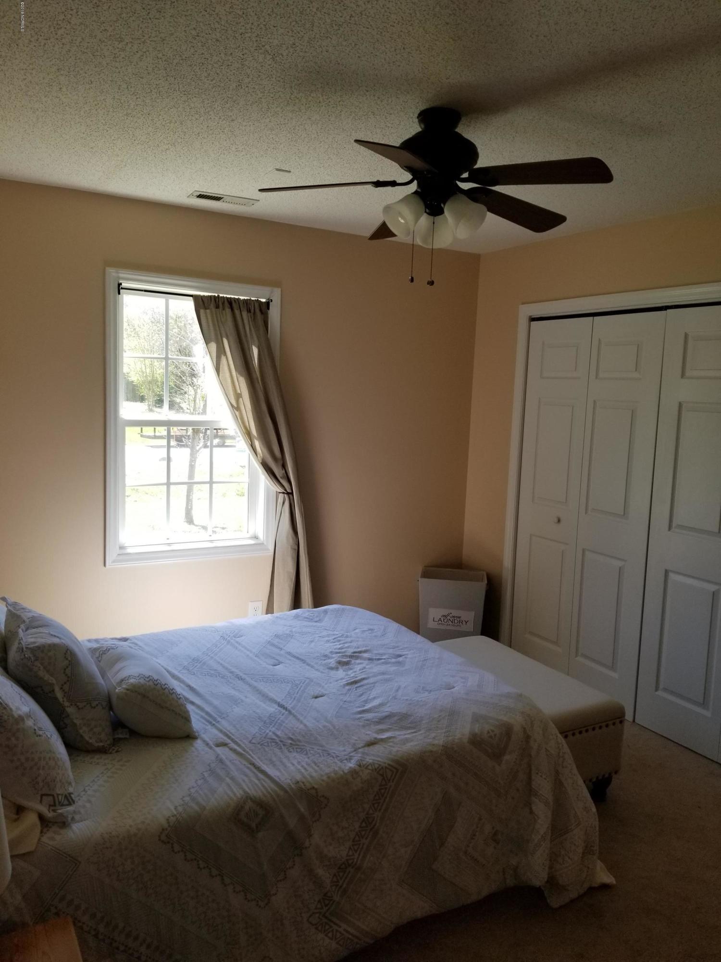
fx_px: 722
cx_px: 360
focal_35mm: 26
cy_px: 481
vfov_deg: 67.3
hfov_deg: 53.1
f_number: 1.7
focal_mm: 4.3
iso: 50
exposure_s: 1/168
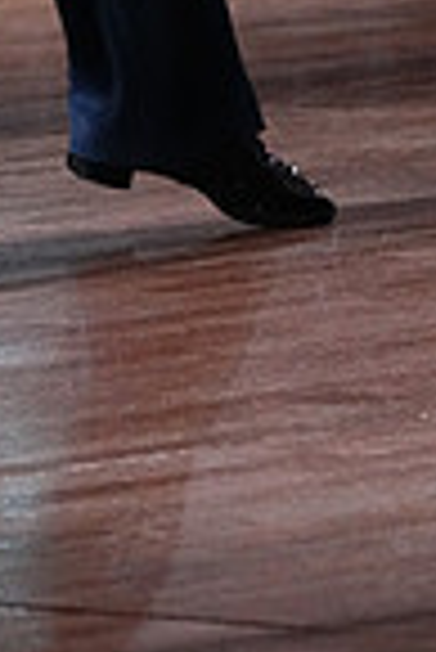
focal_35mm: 688
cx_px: 335
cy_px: -594
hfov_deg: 2.0
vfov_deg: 3.0
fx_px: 12468
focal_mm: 172
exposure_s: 1/400
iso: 8000
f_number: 5
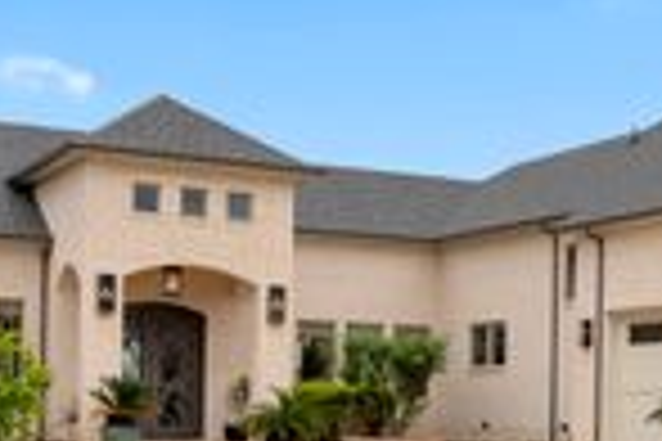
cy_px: 448
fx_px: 1392
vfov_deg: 17.6
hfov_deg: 26.4
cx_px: 491
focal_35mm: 76
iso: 160
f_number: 9
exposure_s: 1/800
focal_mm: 22.2
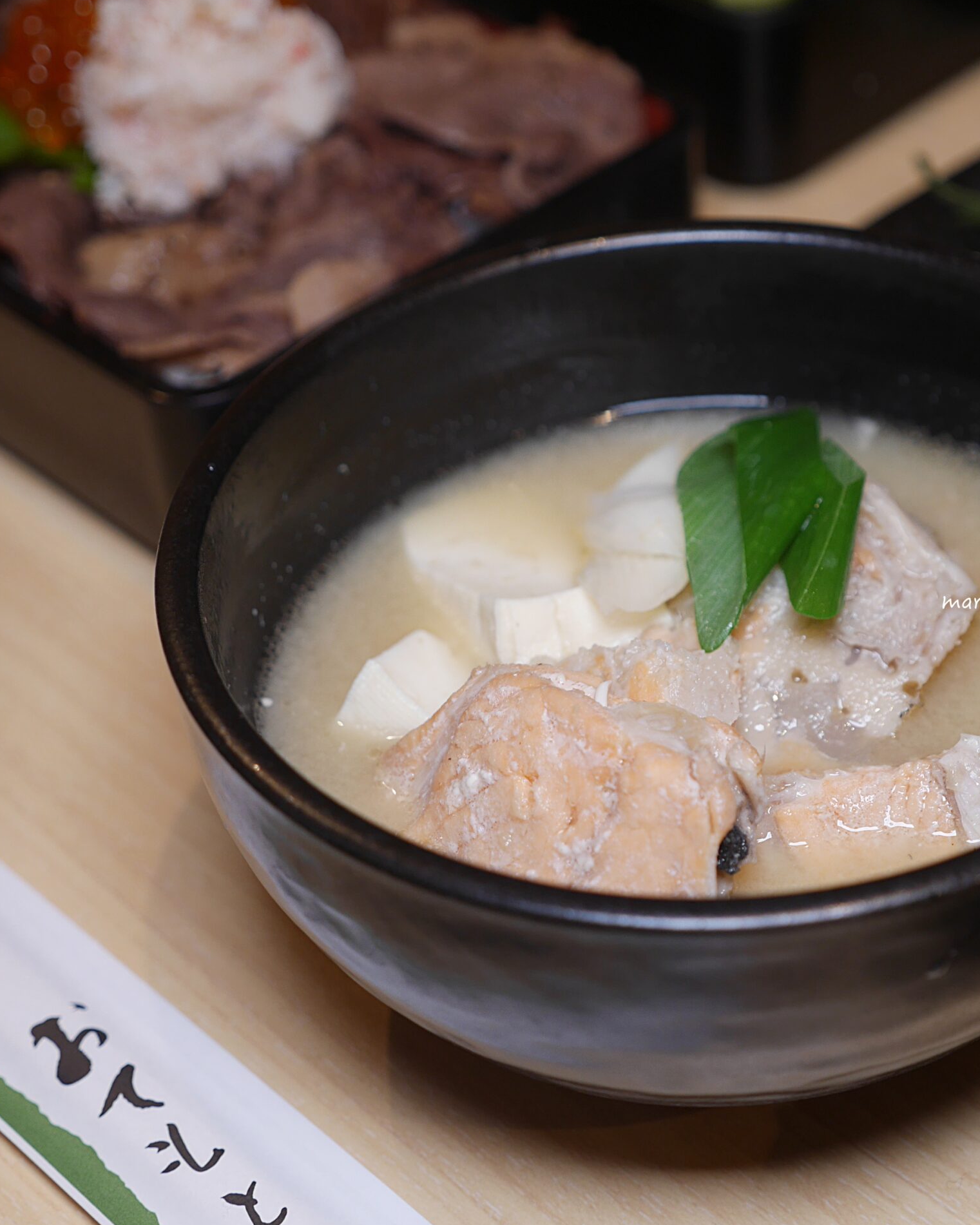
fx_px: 2574
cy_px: 610
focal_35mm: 71
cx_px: 675
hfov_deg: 21.5
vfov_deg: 26.8
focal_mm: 27
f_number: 2.8
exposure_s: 1/60
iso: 200
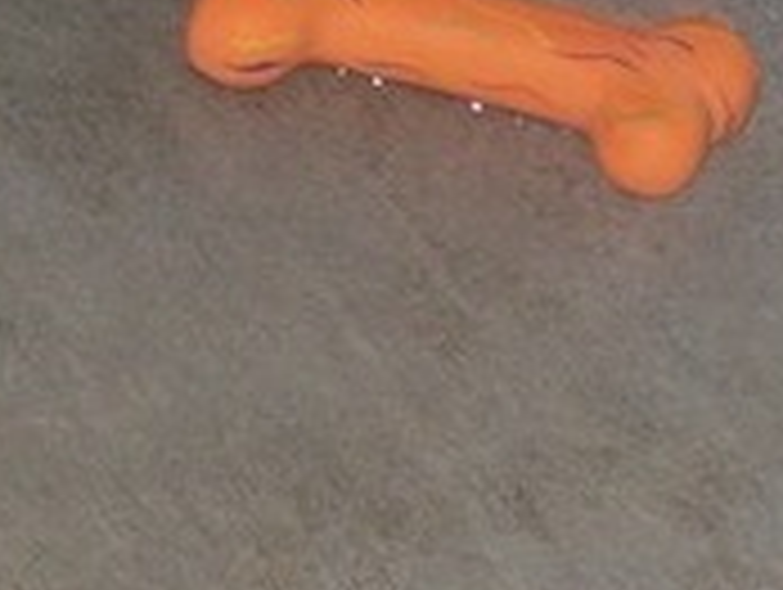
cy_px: 822
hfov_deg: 10.0
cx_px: 297
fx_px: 4485
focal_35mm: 198
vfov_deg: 7.4
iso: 80
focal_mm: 7.6
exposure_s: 1/73.6
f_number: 3
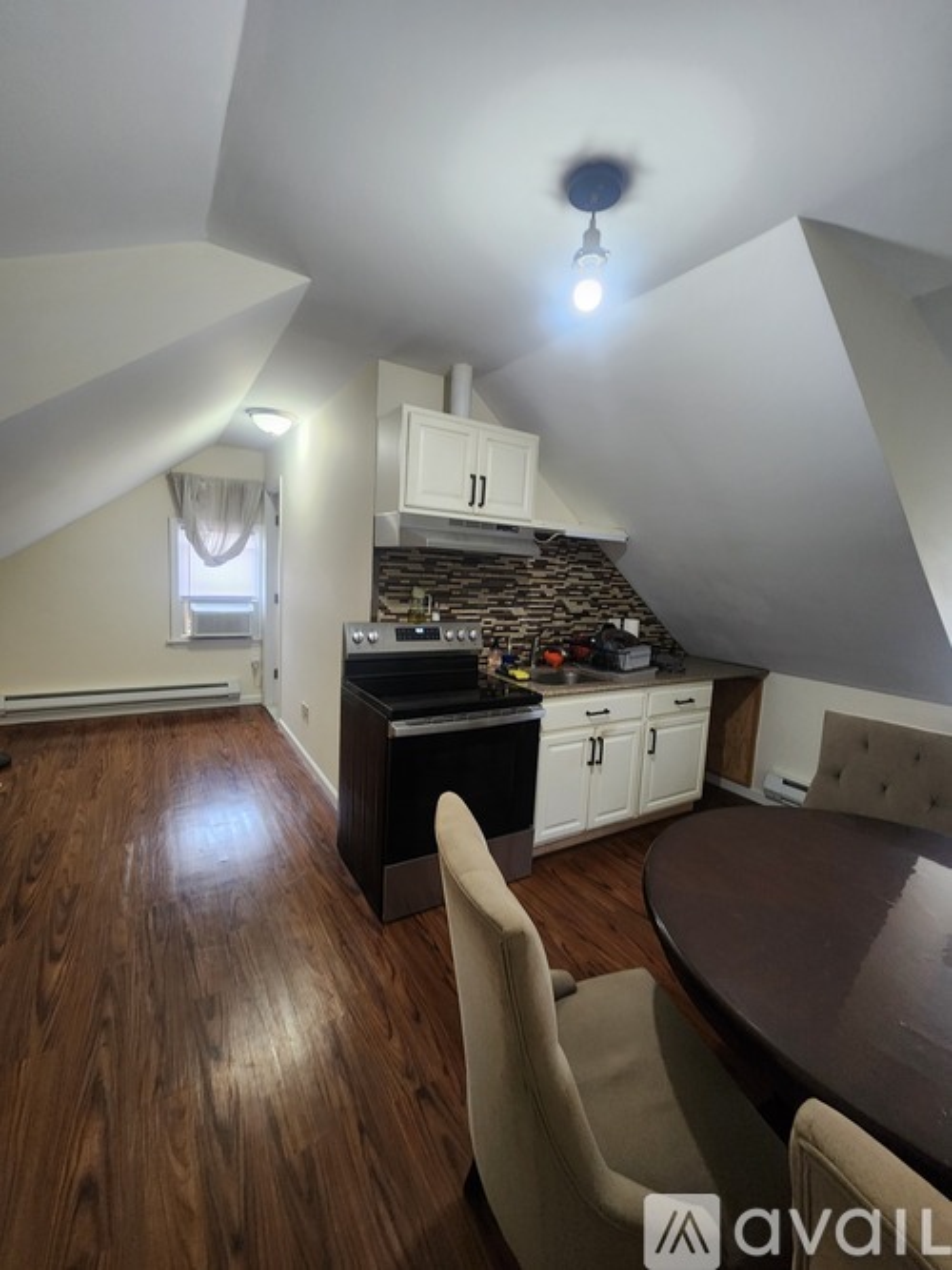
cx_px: 476
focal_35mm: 13
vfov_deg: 106.2
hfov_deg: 89.9
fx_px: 477
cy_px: 635
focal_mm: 2.2
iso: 320
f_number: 2.2
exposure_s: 1/40
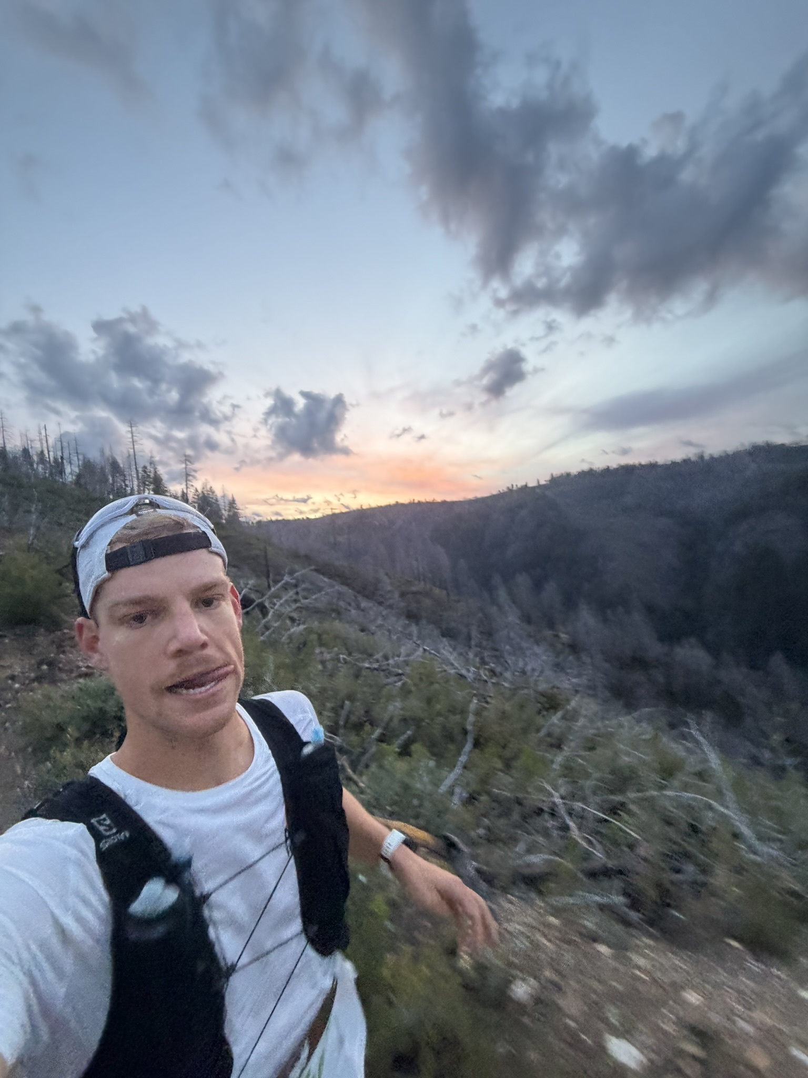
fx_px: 436
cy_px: 539
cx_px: 404
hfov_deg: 85.7
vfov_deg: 102.1
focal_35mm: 14
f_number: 2.2
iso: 320
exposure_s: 1/99
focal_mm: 2.22
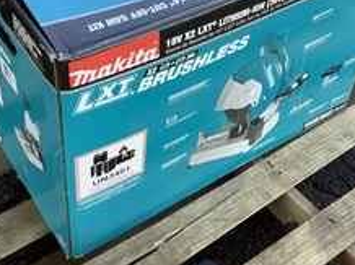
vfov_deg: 24.9
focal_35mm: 57
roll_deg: -9.4
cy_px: 29
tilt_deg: -37.4
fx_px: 584
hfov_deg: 33.8
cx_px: 186
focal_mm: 3.3
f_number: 2.4
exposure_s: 1/122
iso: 25
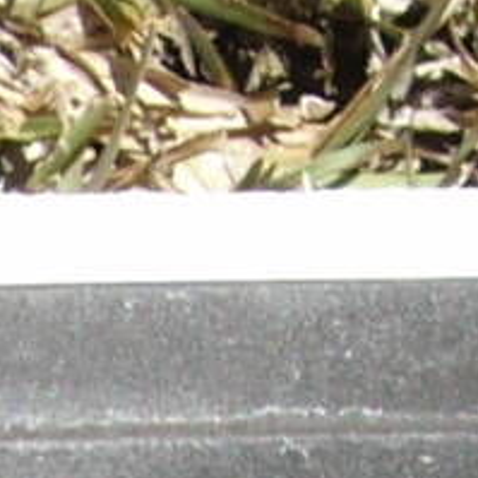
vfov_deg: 2.7
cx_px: -963
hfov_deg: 2.7
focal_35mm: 638
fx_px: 9967
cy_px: 1686
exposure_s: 1/60
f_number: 11.3
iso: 50
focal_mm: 11.6
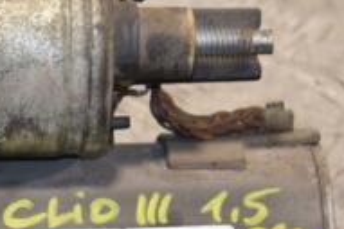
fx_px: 3834
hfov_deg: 5.1
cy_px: 184
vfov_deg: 3.4
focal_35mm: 402
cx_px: -31
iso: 800
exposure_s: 1/160
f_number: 5.6
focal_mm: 85
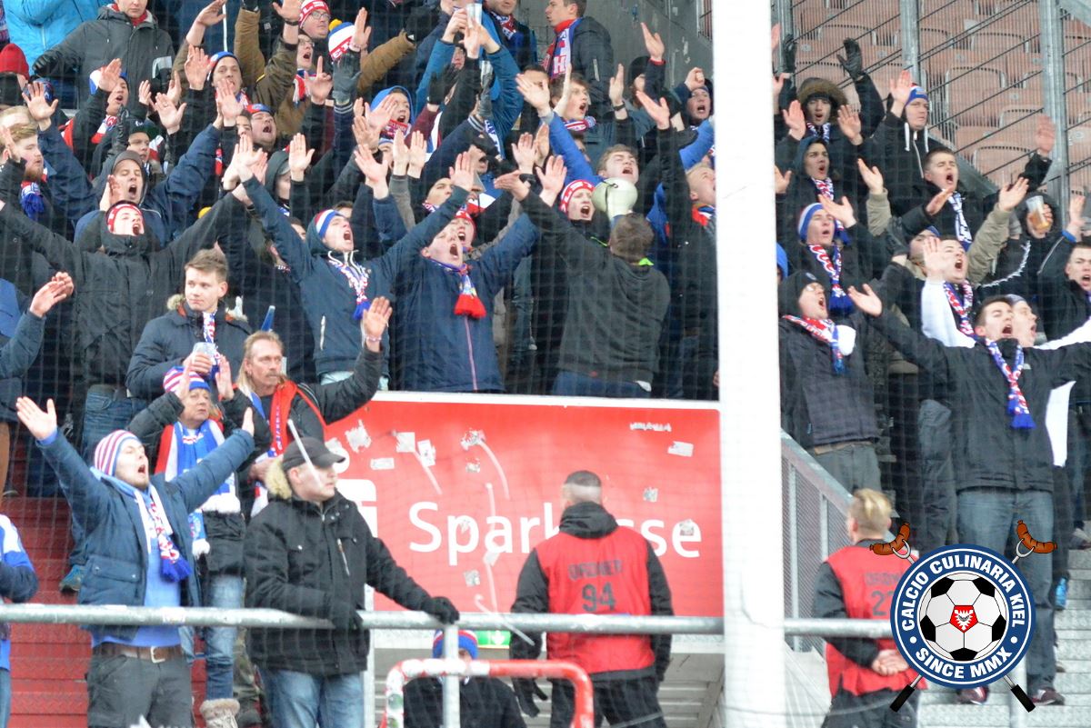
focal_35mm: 138
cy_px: 364
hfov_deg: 14.9
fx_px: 4183
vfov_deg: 9.9
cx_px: 546
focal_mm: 92
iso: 5000
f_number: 3.2
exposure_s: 1/800
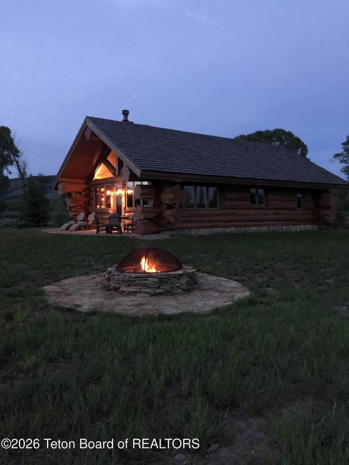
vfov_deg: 63.4
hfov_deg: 49.7
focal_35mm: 28
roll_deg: +0.4
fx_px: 376
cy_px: 232
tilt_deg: -2.2
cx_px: 174
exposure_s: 1/4
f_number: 1.8
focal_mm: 3.99
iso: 200
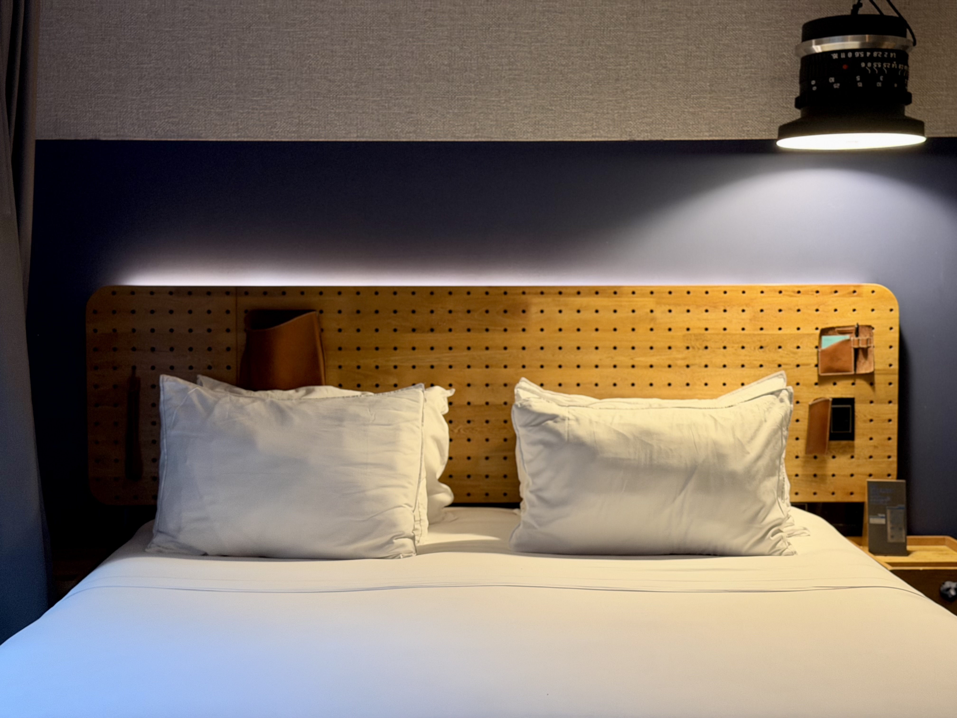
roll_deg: +0.7
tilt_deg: -4.3
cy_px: 359
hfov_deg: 39.7
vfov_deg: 30.3
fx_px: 1327
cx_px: 478
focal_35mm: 48
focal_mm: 6.76
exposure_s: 1/40
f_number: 1.78
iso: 320
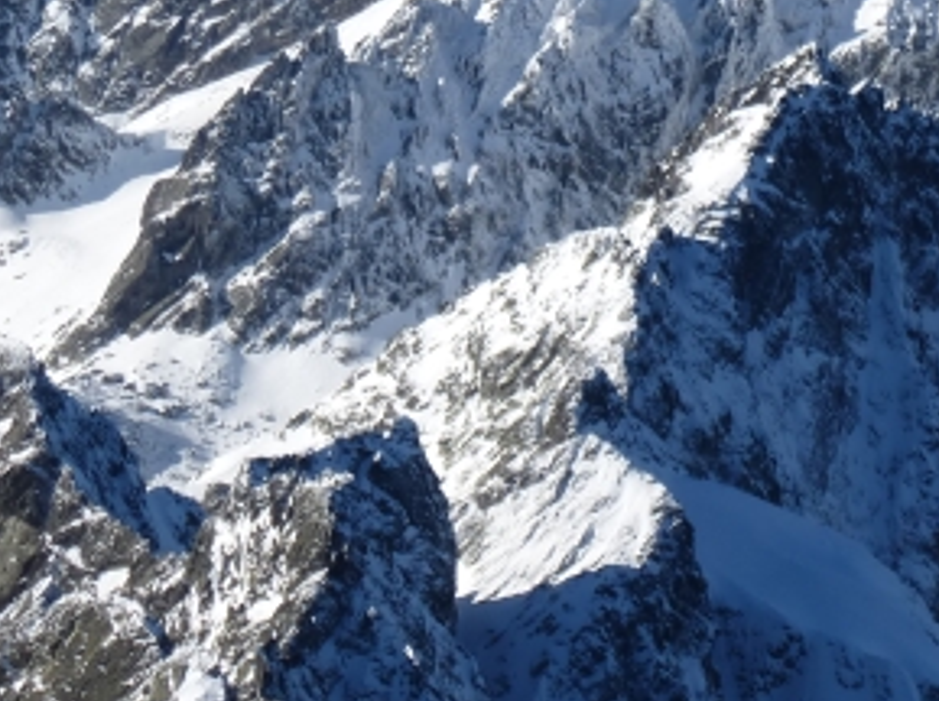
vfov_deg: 9.4
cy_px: 292
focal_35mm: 158
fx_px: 4281
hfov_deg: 12.5
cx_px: 471
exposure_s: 1/1000
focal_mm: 10.1
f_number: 4.4
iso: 100
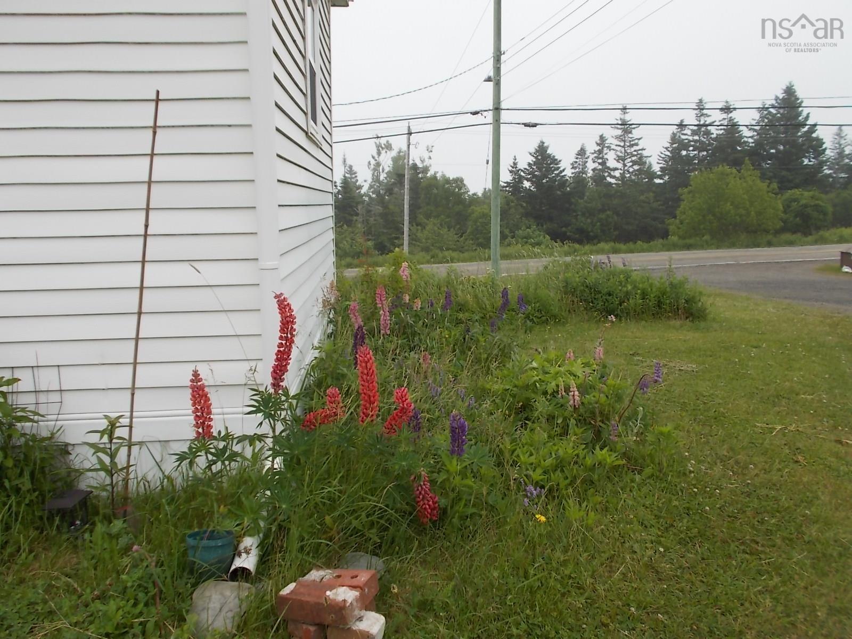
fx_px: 738
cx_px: 426
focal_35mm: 30
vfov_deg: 46.8
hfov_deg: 60.0
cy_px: 320
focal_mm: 5.3
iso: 80
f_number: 3.4
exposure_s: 1/320
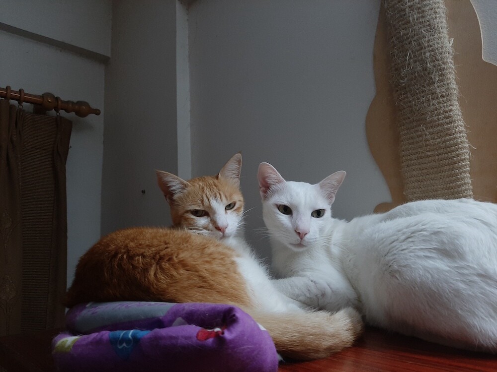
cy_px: 186
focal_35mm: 26
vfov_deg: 53.1
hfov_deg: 67.3
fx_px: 373
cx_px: 248
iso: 125
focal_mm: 3.93
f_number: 1.7
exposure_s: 1/50
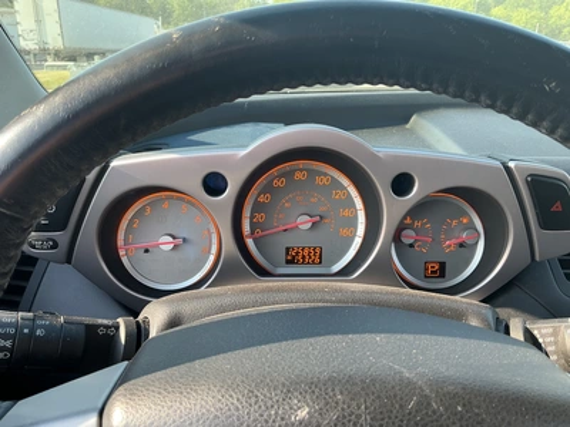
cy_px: 214
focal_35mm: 28
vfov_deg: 49.7
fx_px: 461
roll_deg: +1.2
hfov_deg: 63.4
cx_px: 285
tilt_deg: -19.9
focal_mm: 3
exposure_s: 1/122
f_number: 1.8
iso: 20
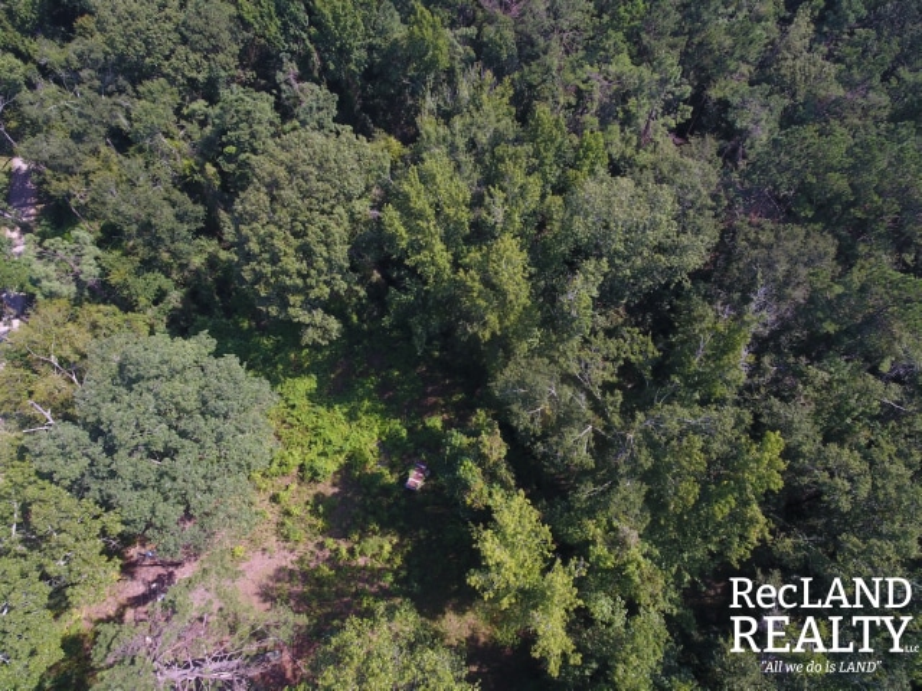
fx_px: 533
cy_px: 346
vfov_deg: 66.0
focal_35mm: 20
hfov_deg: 81.7
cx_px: 461
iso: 100
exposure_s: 1/313
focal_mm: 3.61
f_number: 2.8
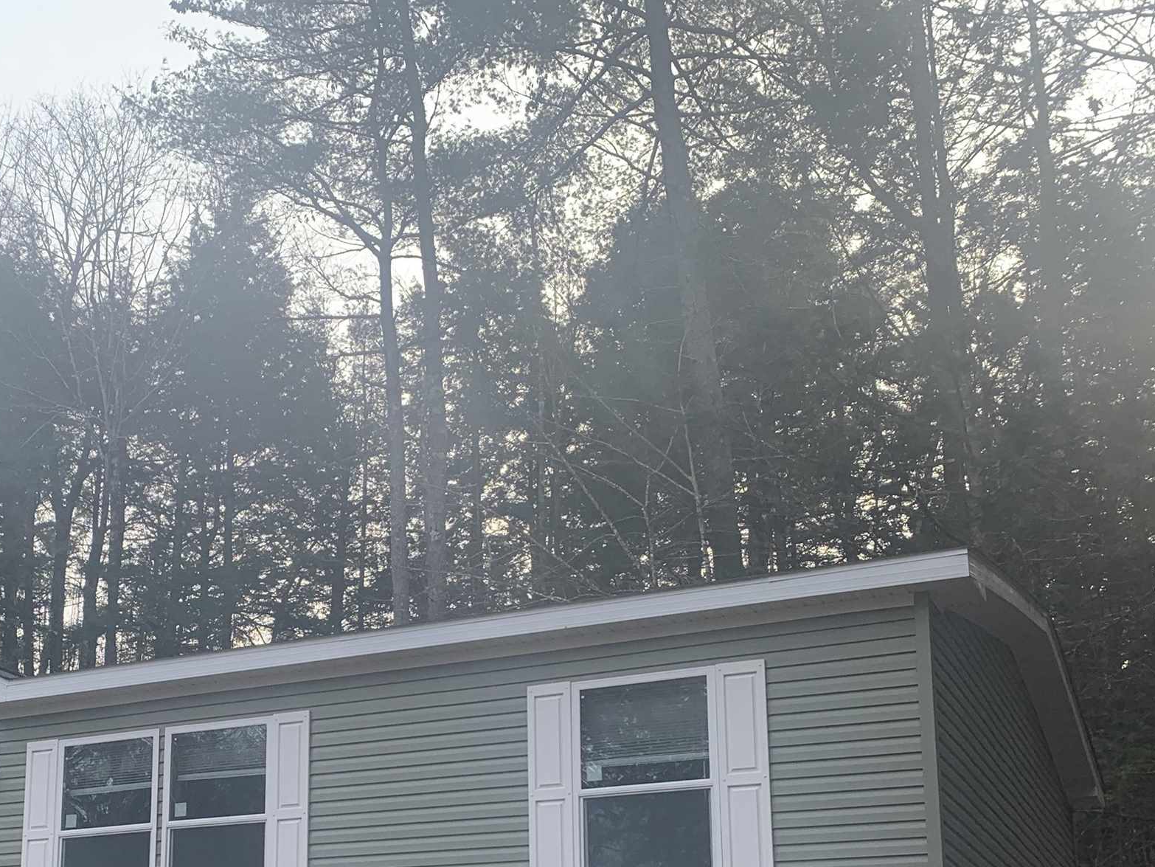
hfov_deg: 36.4
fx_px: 1702
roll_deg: -1.1
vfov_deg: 27.7
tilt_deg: +12.3
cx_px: 249
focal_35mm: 51
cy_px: 743
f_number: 1.8
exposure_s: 1/410
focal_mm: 4.25
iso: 25
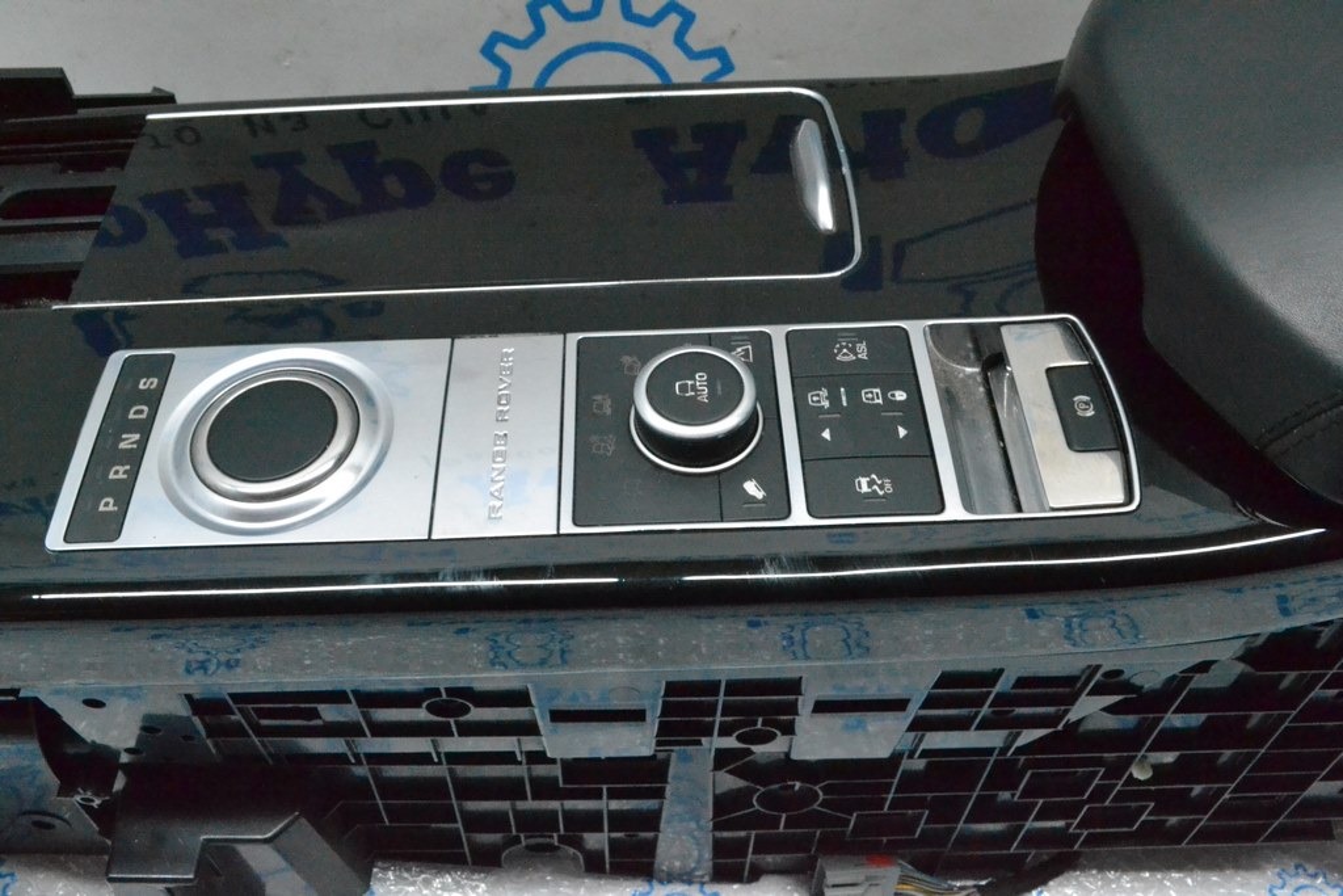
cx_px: 672
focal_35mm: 30
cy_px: 448
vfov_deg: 43.6
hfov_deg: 61.9
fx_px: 1119
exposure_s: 1/160
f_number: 11
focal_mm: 20
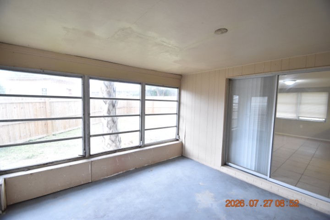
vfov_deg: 77.3
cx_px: 165
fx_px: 137
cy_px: 110
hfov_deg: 100.4
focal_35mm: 15
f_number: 3.5
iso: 800
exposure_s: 1/60
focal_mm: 10
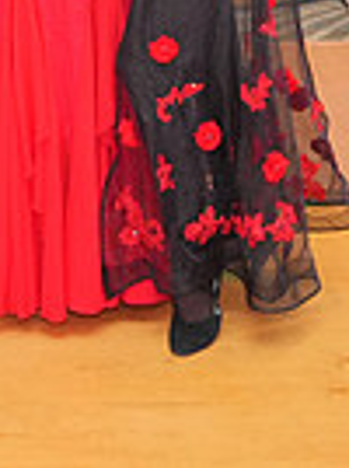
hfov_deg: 12.1
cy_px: -204
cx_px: -3
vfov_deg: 15.2
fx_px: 1632
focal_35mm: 121
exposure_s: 1/200
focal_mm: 29
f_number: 4
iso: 2000
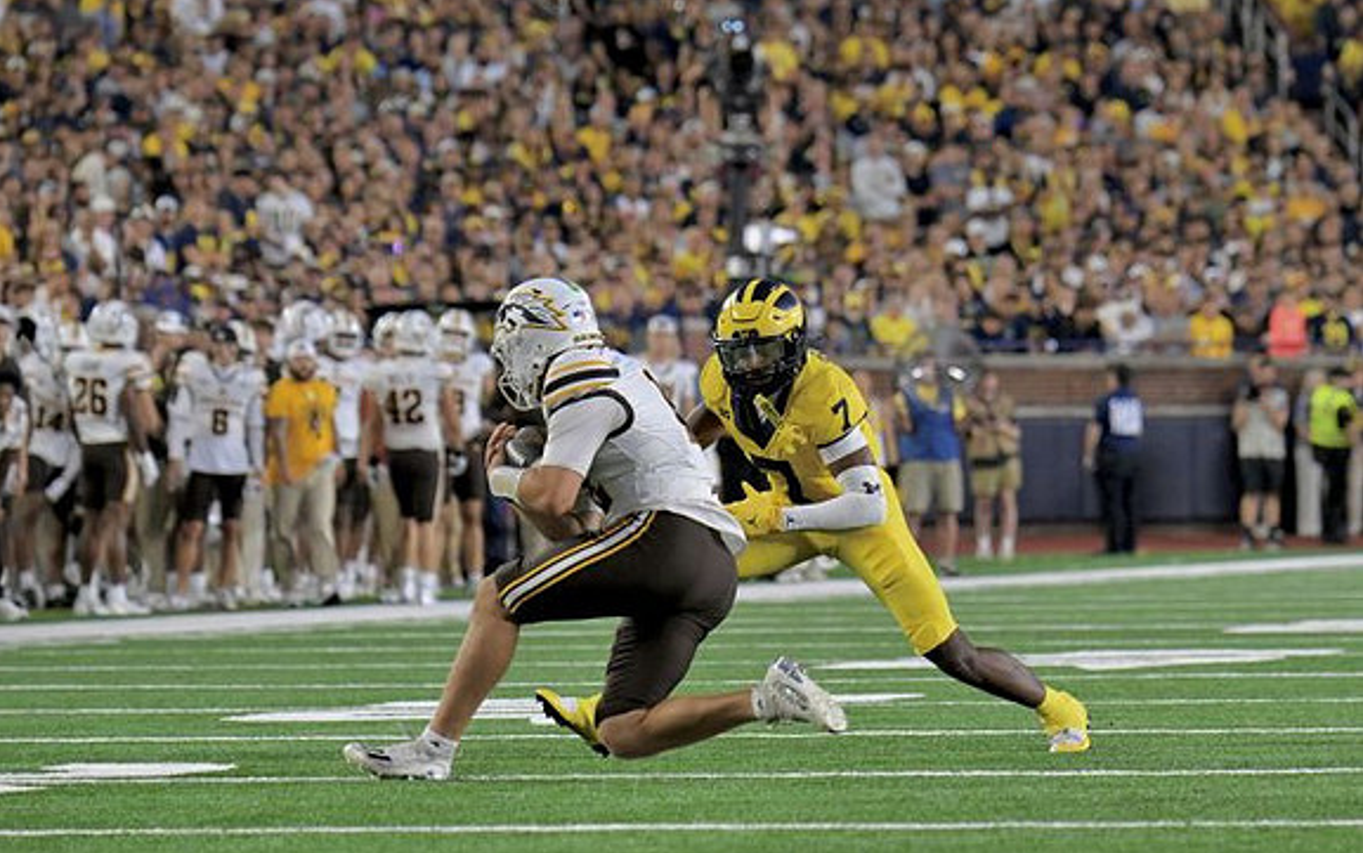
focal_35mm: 246
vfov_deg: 5.3
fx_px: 9141
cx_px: 680
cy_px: 436
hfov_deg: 8.5
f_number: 5.3
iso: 4000
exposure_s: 1/1000
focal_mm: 240
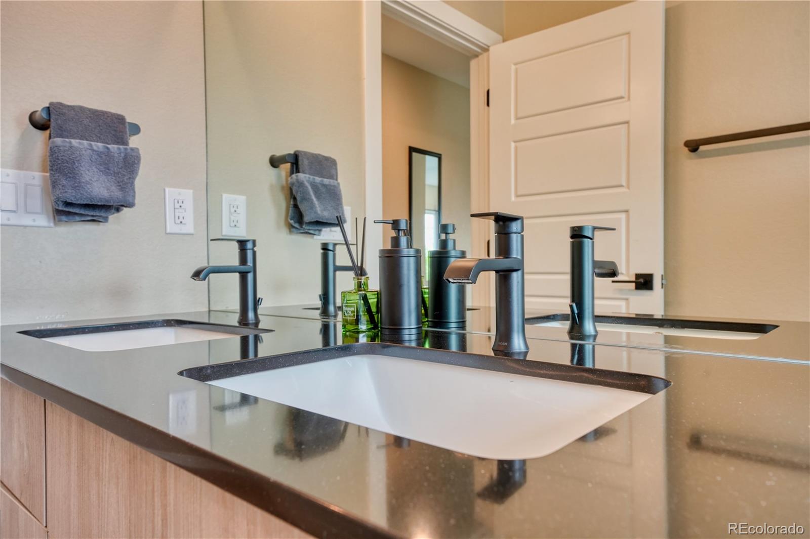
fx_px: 540
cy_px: 270
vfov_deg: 53.1
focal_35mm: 24
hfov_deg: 73.8
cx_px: 405
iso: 1250
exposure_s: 1/50
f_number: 7.1
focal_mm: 24
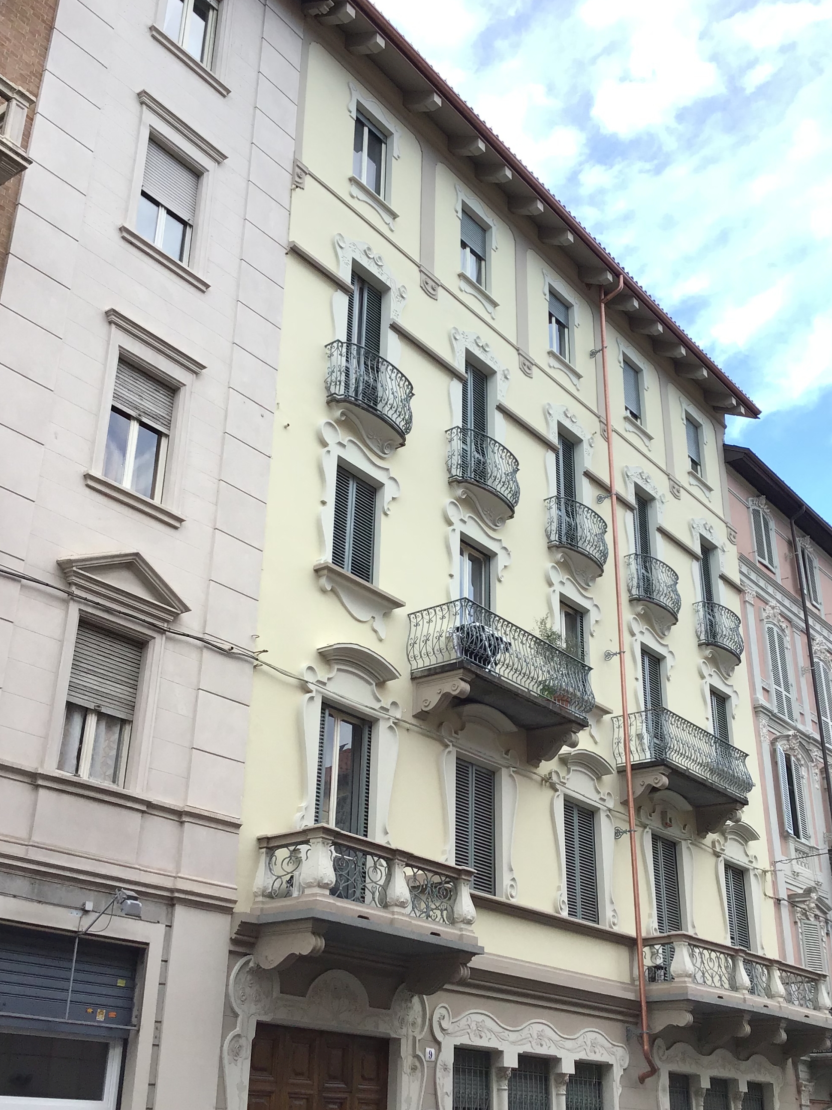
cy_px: 529
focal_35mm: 39
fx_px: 1250
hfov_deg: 36.8
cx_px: 472
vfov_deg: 47.9
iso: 25
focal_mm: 3.3
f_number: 2.4
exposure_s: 1/218
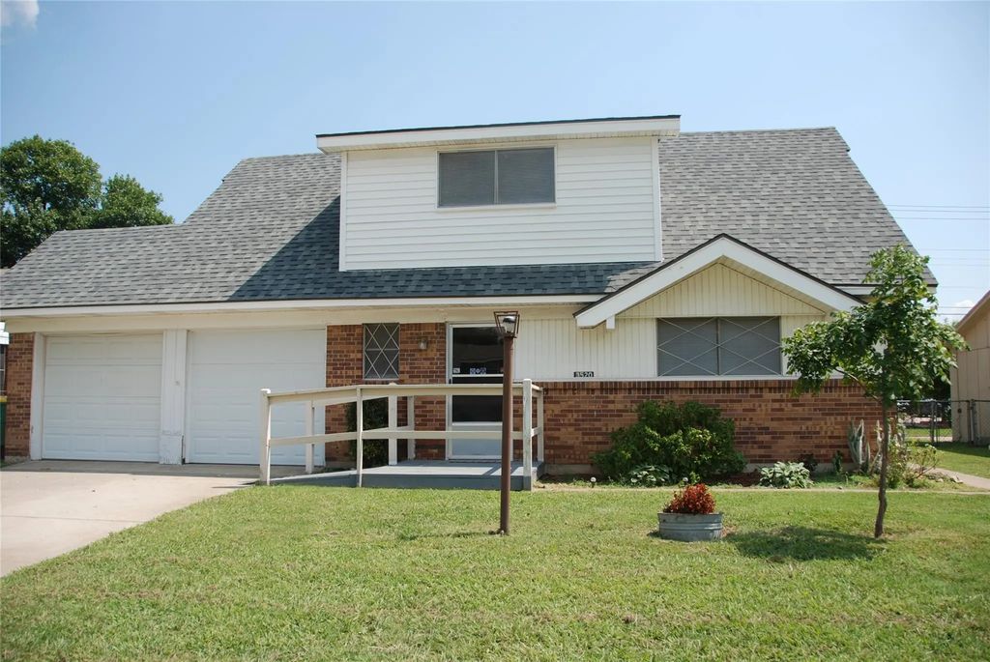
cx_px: 495
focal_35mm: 27
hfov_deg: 67.3
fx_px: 743
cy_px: 331
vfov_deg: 48.0
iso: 100
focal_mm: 18
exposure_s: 1/800
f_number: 3.5
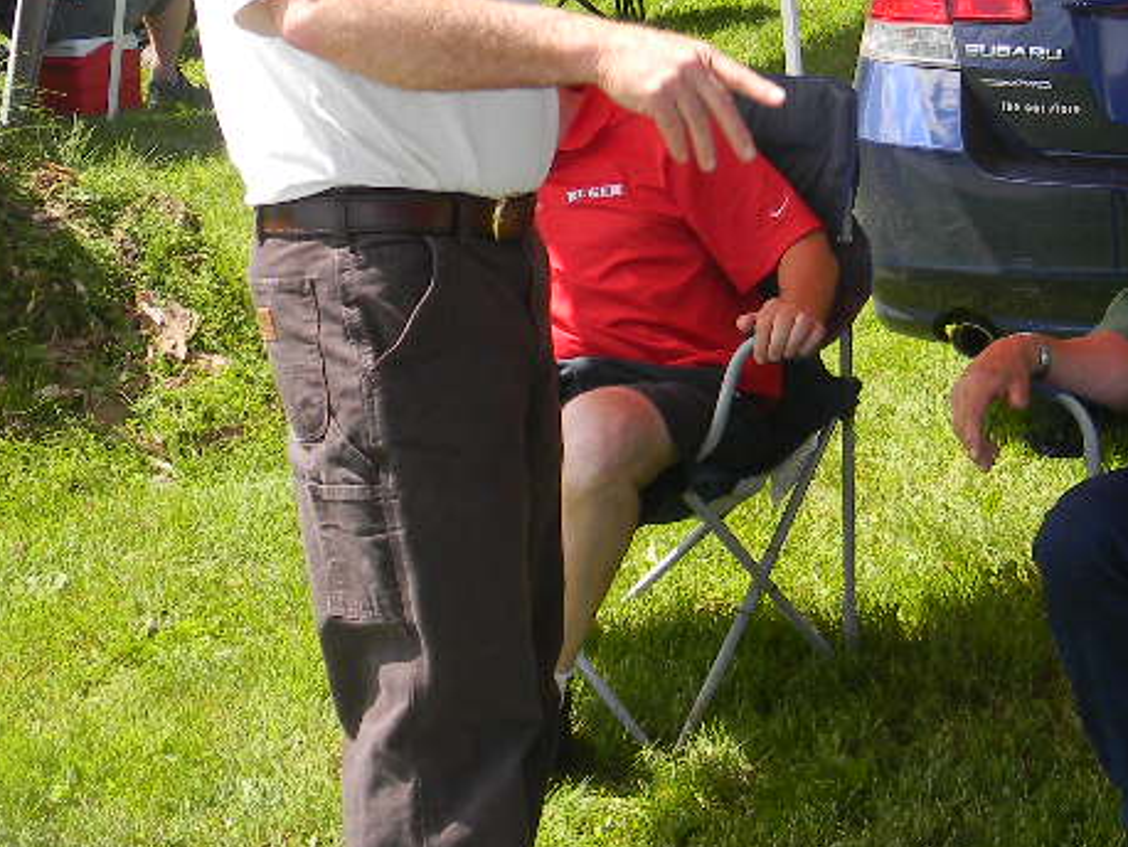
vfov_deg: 14.0
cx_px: 1071
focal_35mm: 105
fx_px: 3423
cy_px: 108
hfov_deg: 18.3
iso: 80
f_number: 3.9
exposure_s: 1/279
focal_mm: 8.6
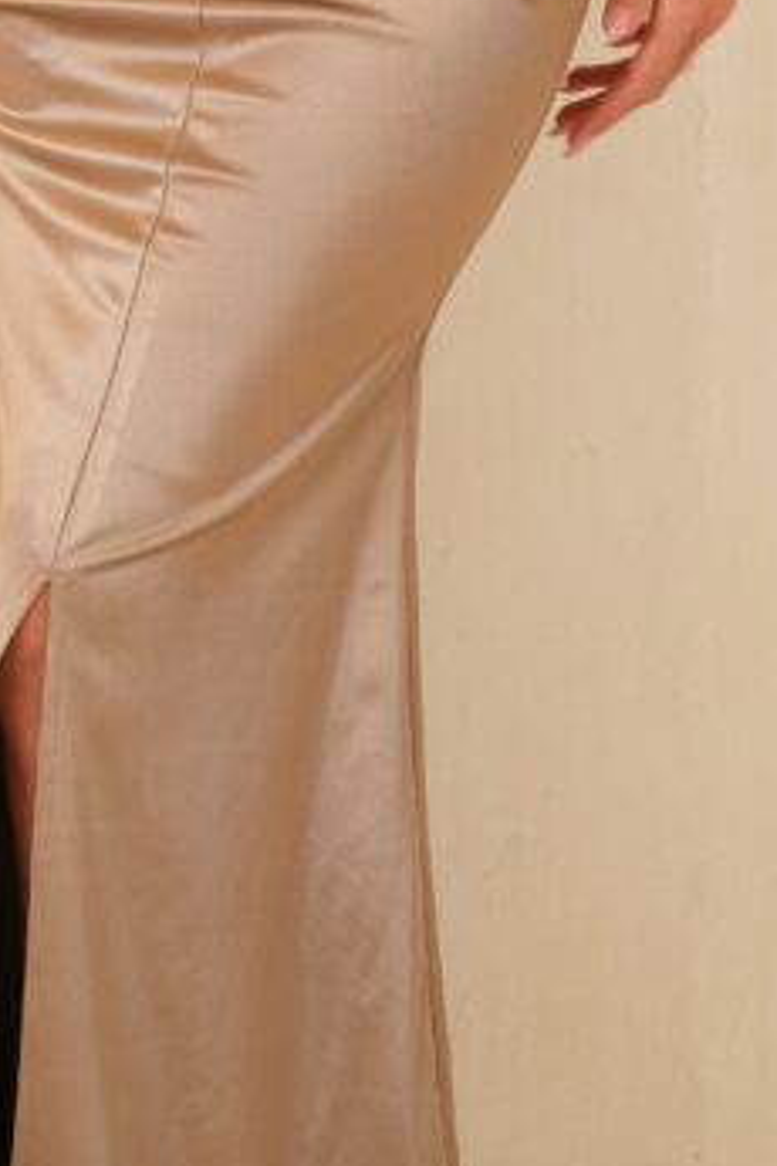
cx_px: 331
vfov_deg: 9.3
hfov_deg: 6.4
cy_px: -417
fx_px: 6992
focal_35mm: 216
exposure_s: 1/125
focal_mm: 70
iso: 400
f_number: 4.5
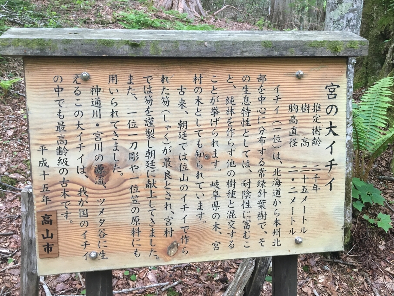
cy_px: 143
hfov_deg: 58.3
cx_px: 188
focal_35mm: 31
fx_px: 353
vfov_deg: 45.4
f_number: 2.2
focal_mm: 4.15
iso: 64
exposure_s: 1/30
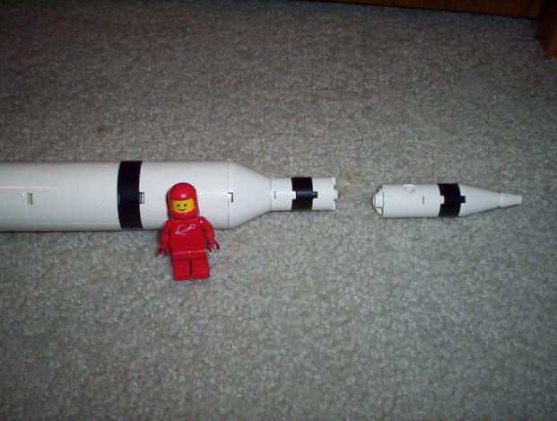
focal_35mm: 38
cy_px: 210
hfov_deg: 48.9
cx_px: 278
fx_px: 613
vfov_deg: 37.9
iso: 140
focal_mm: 4.99
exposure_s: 1/60
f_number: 4.5
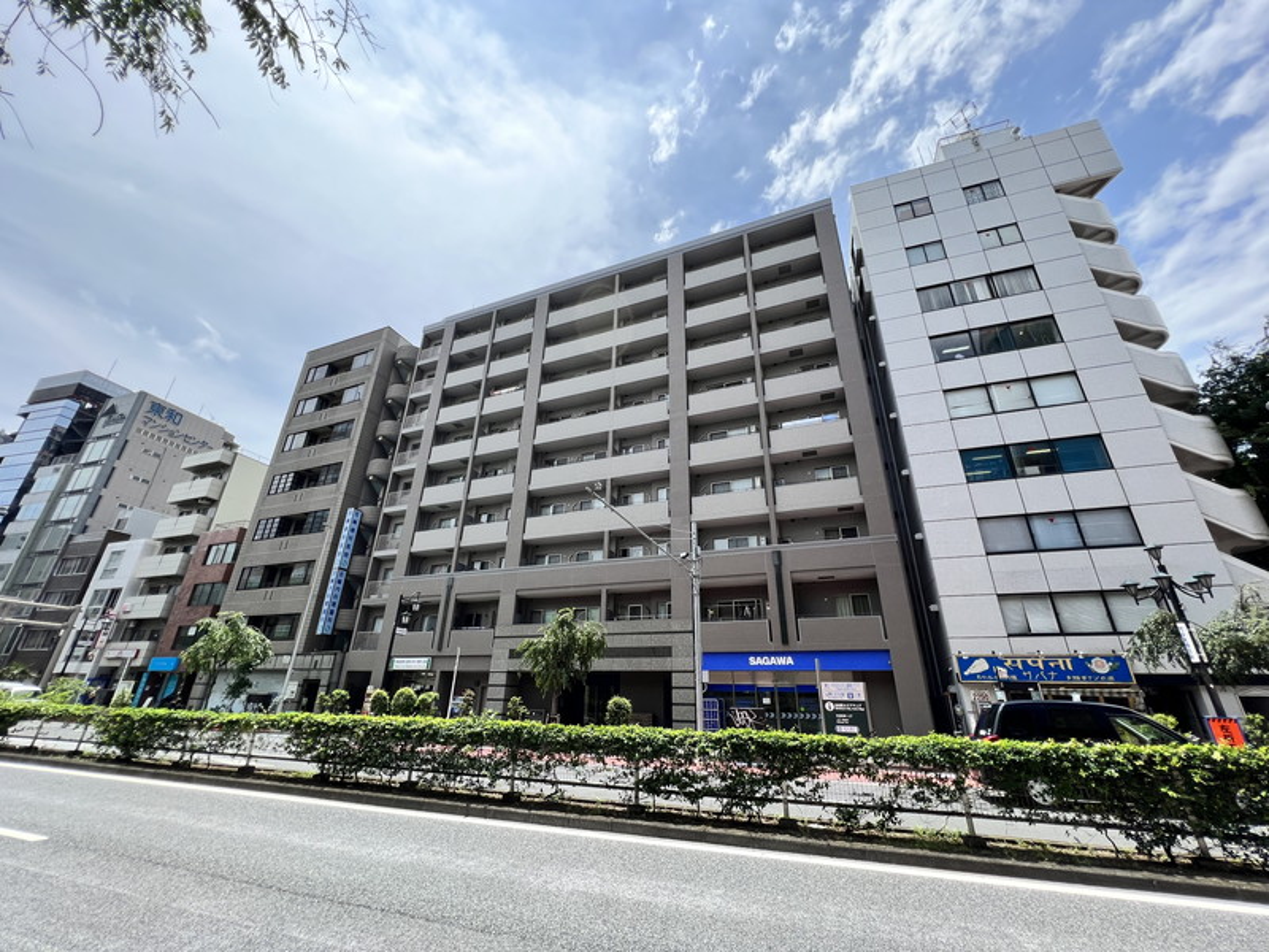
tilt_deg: +24.2
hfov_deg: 106.2
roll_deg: -1.5
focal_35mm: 13
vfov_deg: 89.9
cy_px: 476
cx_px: 634
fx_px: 477
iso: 32
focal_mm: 1.57
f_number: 1.8
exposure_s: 1/1727
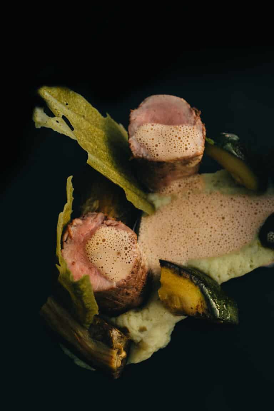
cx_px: 137
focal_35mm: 35
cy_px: 206
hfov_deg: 37.9
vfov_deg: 54.4
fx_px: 400
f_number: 8
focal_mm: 35
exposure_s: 1/250
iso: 640
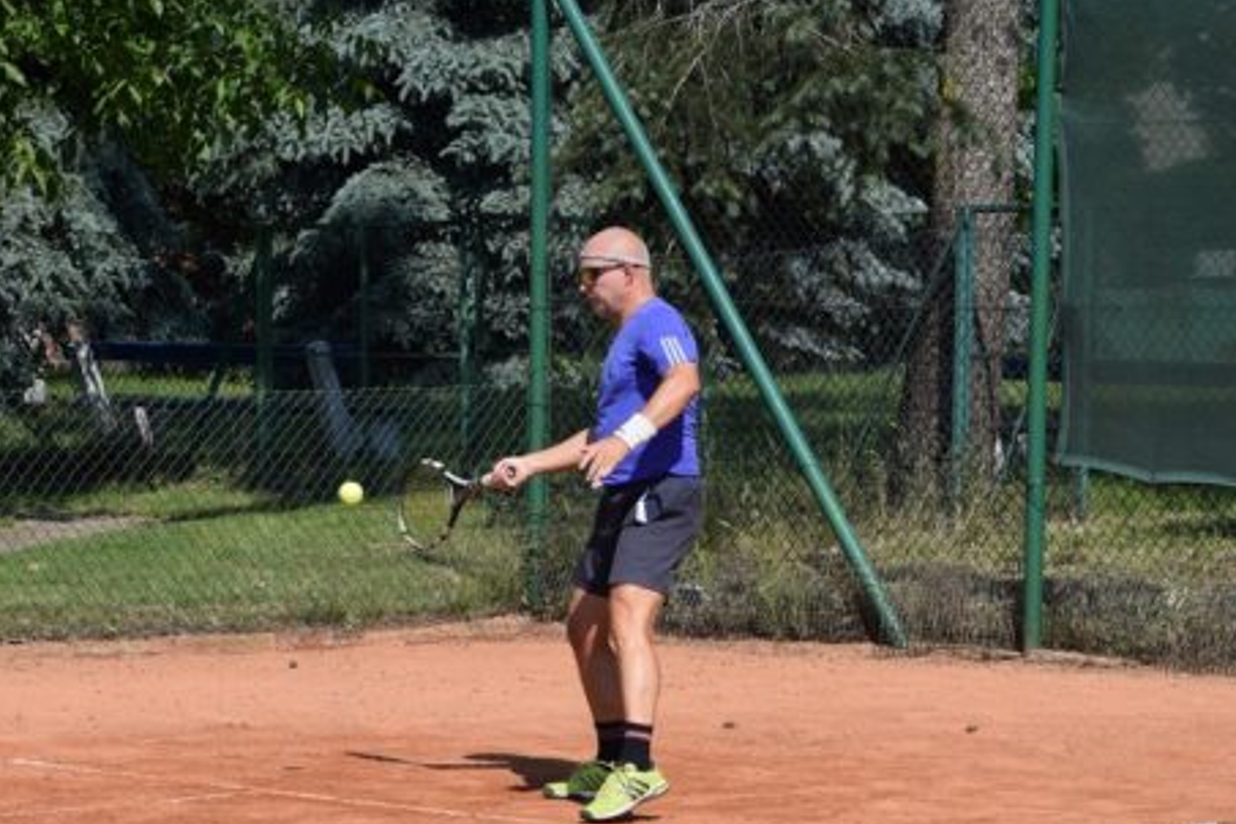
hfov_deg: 12.2
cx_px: 559
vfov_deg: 8.2
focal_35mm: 168
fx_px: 5768
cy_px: 559
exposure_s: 1/1600
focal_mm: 66
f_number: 7.1
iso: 400
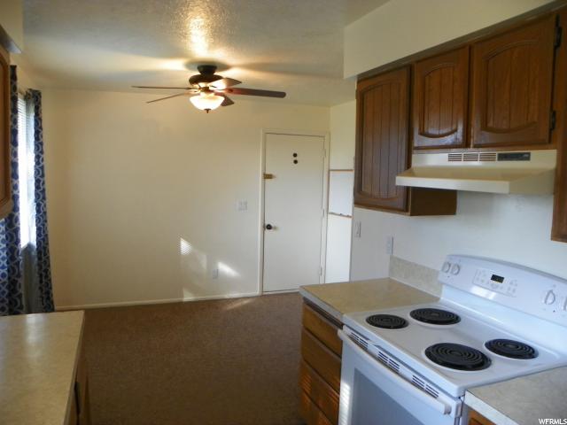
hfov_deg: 67.3
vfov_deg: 53.1
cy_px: 212
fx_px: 426
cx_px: 284
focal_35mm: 26
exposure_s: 1/30
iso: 160
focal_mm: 4.6
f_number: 2.8
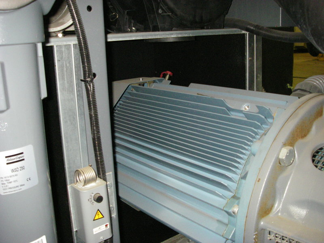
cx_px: 162
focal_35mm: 38
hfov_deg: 49.0
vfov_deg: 37.7
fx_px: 356
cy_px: 122
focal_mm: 6.3
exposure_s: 1/40
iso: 400
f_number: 3.3
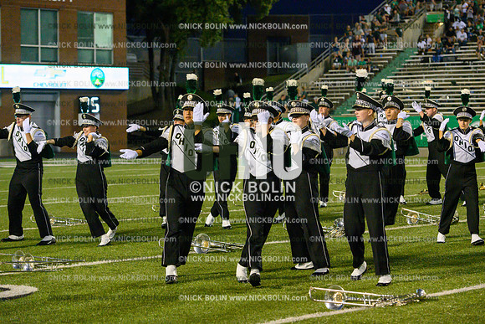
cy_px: 162
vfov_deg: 13.0
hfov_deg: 19.5
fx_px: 1415
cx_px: 242
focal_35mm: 105
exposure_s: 1/1600
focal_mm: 105
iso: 10000
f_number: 4
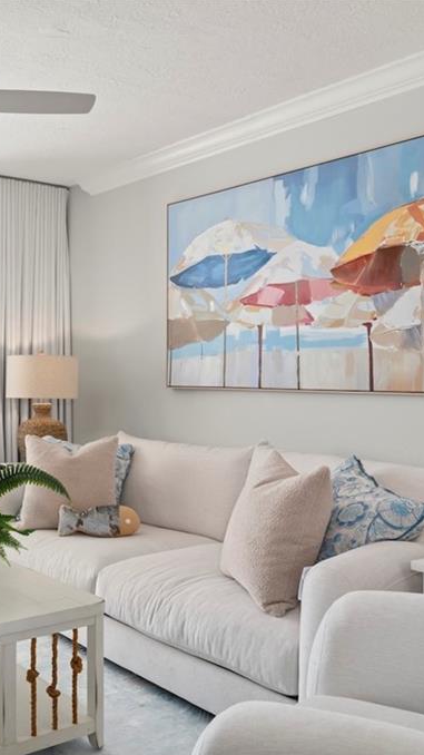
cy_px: 378
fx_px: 760
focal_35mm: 38
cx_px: 1
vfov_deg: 52.8
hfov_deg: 29.2
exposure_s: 1/10
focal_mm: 24
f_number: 11
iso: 400
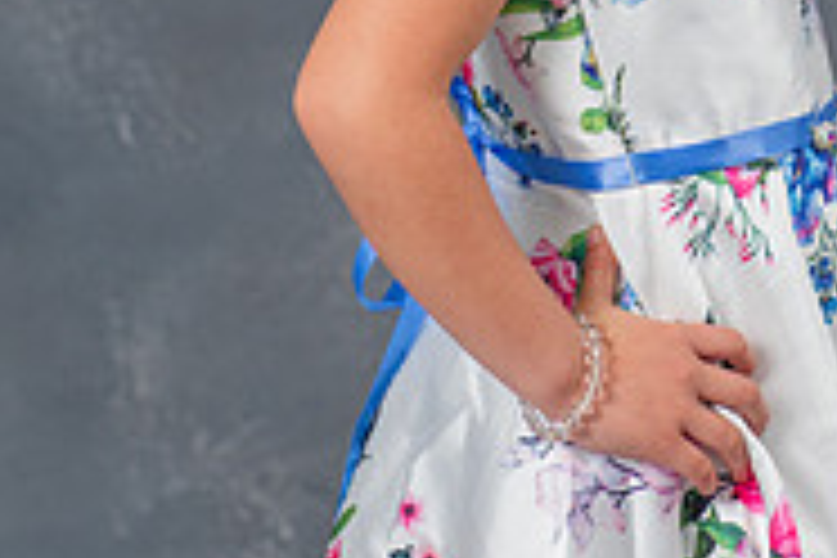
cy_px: -293
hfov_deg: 8.3
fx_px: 5742
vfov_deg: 5.5
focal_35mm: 247
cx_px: 659
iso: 200
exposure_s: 1/160
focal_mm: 70
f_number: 5.6
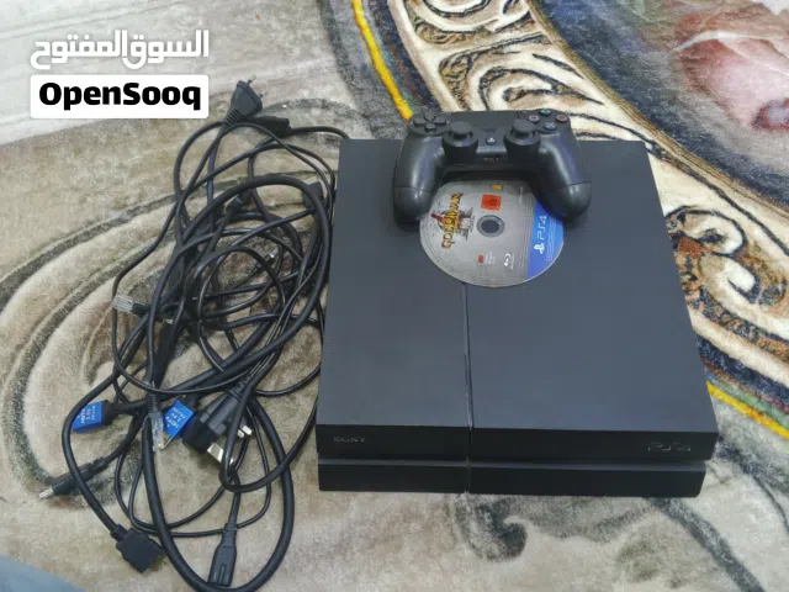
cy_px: 296
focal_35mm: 23
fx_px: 524
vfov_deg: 58.9
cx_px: 394
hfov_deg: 73.9
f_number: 1.6
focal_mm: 4.09
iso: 437
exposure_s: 1/33.3
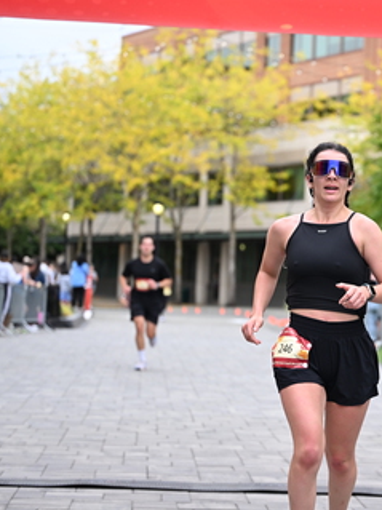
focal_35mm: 116
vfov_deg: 17.0
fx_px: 1708
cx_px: 347
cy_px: 241
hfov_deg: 12.7
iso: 640
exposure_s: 1/2000
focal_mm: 70
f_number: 2.8
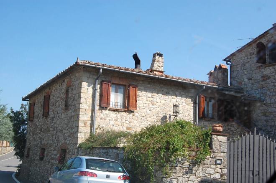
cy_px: 92
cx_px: 138
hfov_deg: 43.7
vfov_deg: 29.8
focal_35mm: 45
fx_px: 344
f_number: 10
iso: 250
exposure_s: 1/250
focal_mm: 30
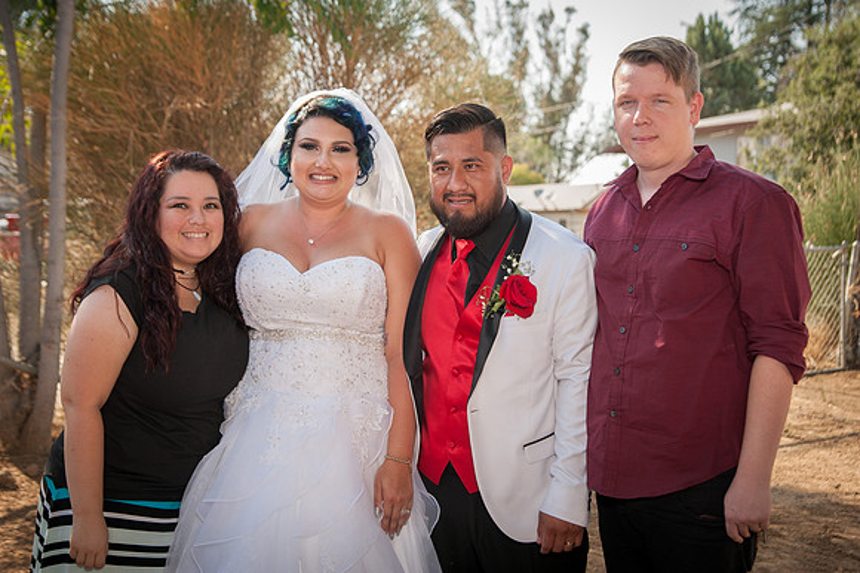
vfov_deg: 29.2
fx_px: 1099
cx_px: 430
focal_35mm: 46
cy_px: 286
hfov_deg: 42.7
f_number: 5
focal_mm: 46
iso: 200
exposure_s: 1/320
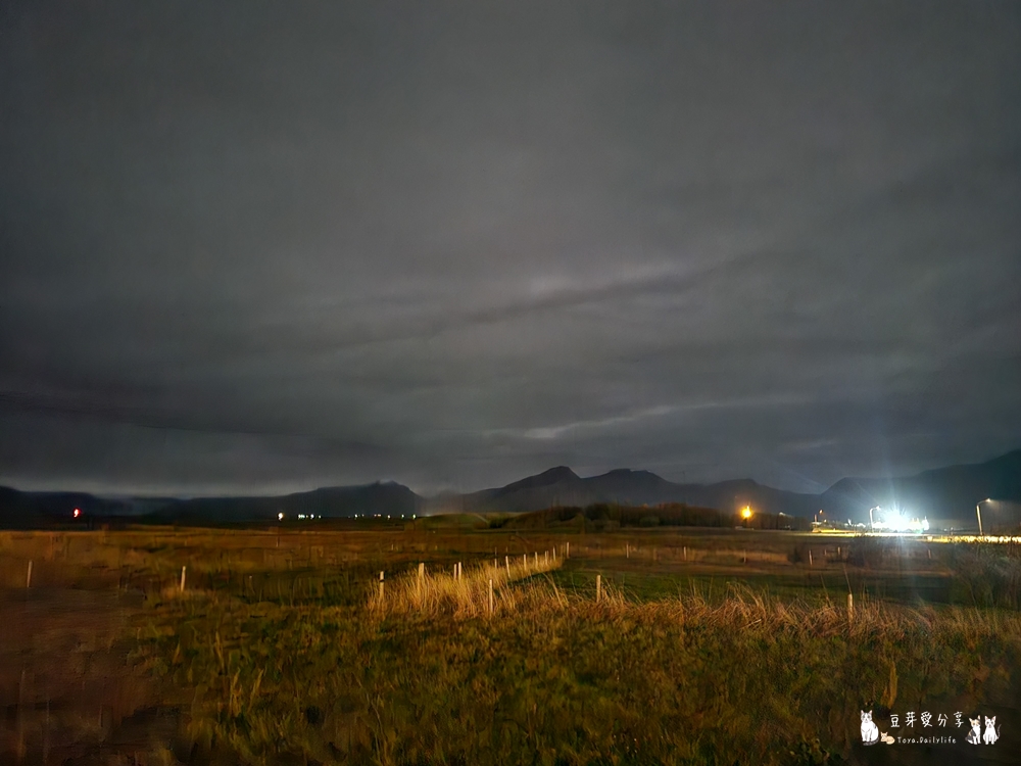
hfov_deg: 73.9
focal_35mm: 23
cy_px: 383
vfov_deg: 58.9
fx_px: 678
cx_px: 510
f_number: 1.7
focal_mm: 6.3
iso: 3200
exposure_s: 1/2
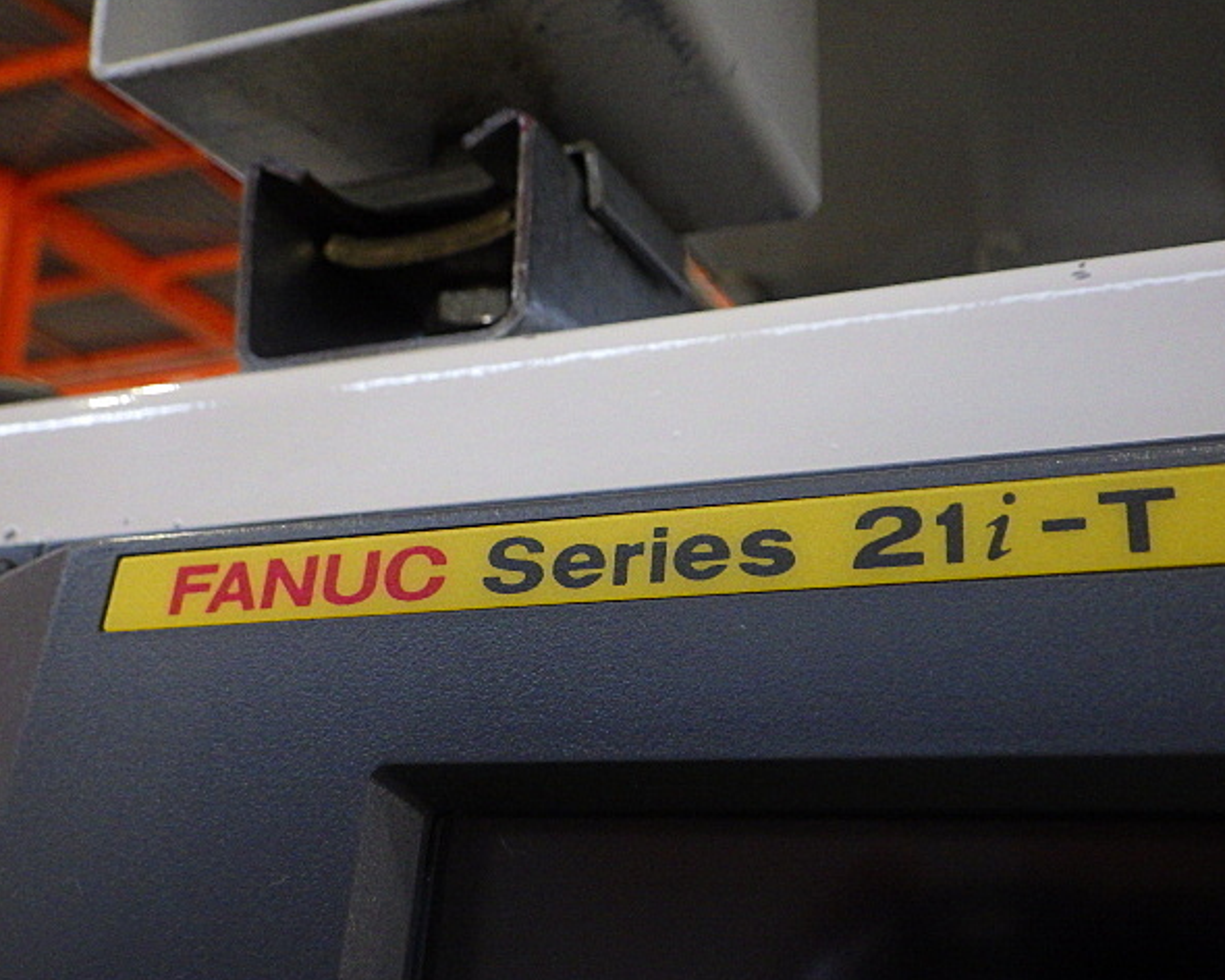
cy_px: 486
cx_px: 662
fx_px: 1305
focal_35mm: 36
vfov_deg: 41.2
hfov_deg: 50.2
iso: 320
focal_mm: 6.1
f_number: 3.8
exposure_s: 1/50
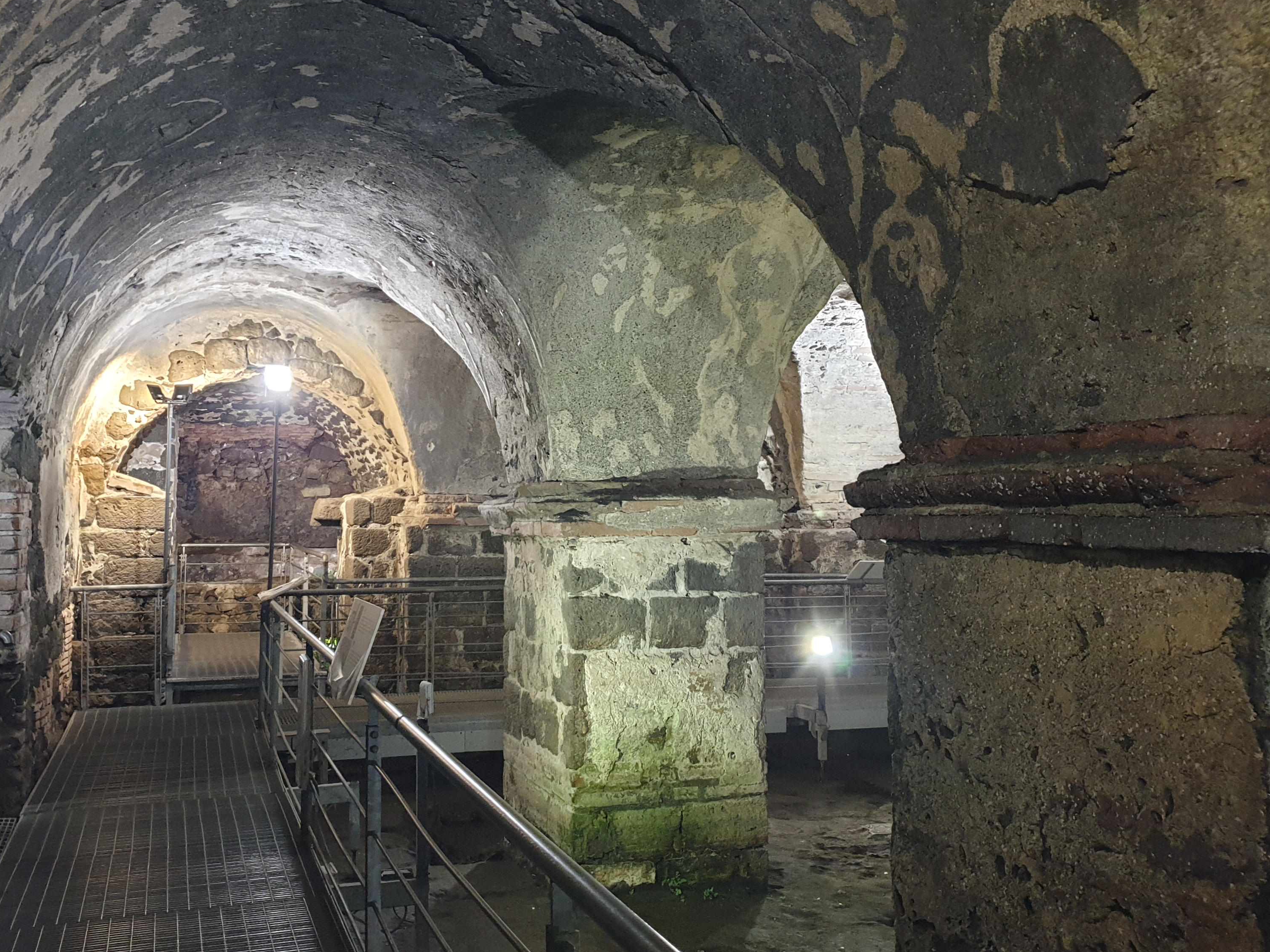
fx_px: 1284
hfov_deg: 52.5
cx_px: 547
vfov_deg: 40.7
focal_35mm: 35
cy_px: 458
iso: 320
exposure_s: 1/50
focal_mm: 4.3
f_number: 1.5
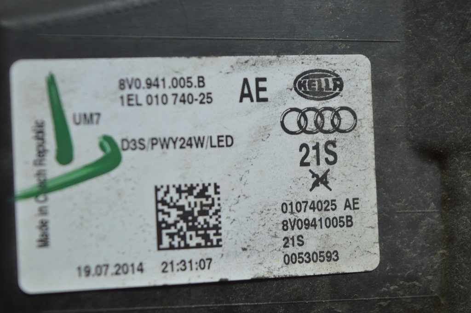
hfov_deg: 24.6
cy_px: 156
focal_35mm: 82
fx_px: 1078
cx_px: 236
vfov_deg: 16.5
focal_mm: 55
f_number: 5.6
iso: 400
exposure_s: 1/40
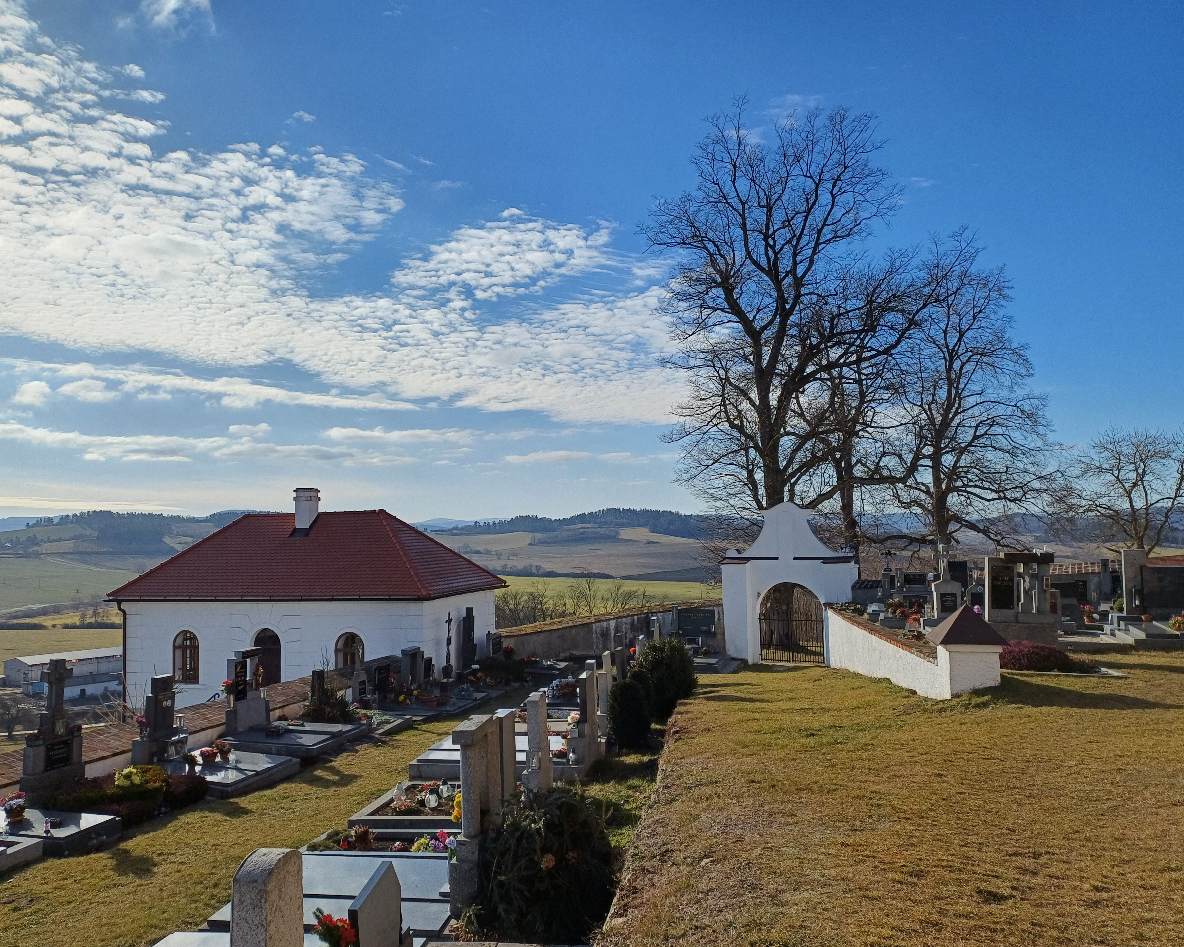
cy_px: 485
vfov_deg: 53.2
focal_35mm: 27
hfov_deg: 64.0
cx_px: 556
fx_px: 946
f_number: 1.8
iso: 50
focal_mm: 4.65
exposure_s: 1/2732
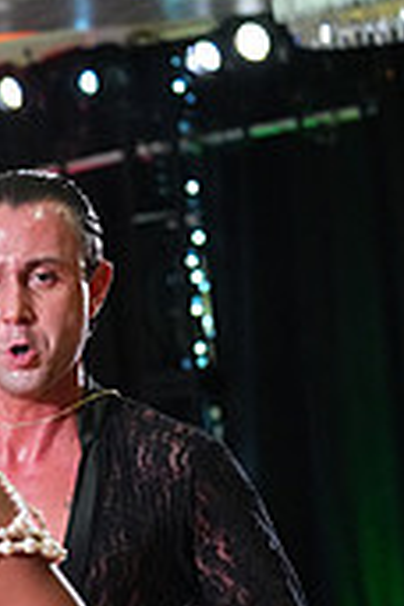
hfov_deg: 4.2
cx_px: -62
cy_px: 928
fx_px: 5437
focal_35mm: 323
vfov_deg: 6.3
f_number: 5
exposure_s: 1/400
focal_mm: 95
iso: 8000
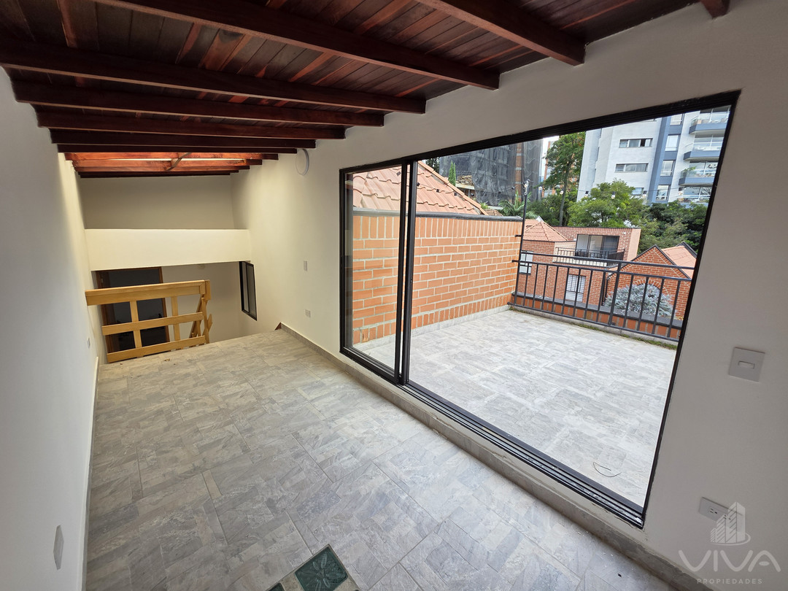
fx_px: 296
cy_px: 296
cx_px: 394
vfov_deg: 89.9
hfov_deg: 106.2
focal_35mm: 13
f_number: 1.9
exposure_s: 1/359
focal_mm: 2.2
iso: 64
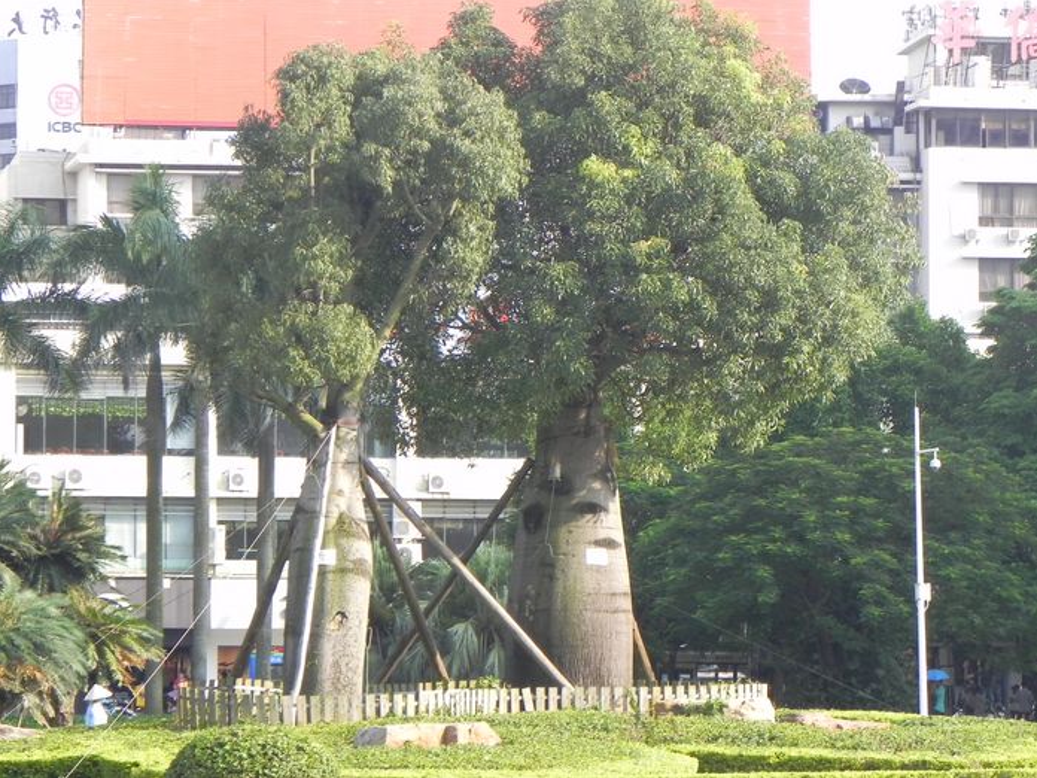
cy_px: 388
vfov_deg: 9.1
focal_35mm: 163
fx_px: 4883
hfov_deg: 12.1
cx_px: 520
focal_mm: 28.8
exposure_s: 1/177
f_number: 5
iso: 160
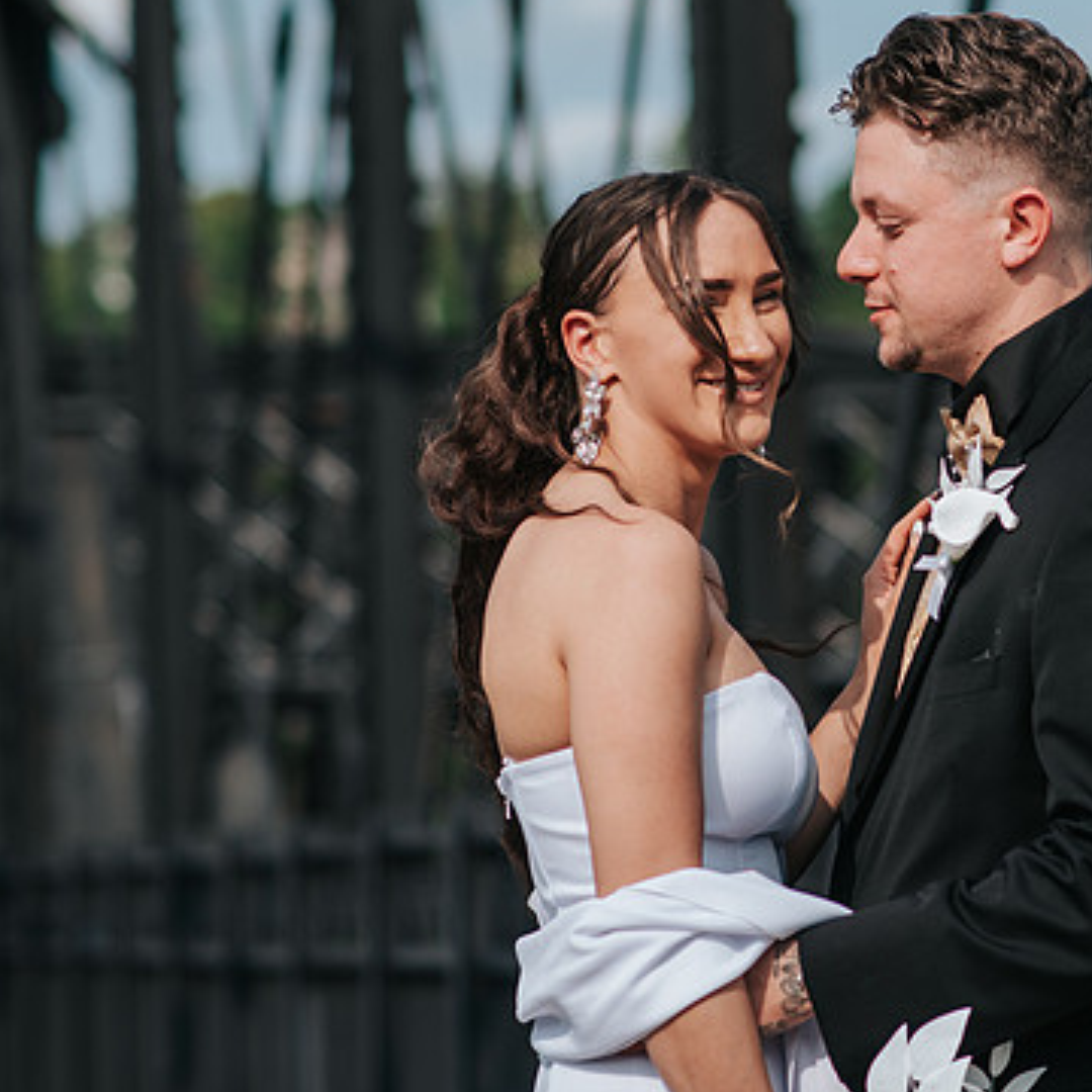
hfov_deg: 9.0
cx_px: 939
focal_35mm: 193
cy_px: 520
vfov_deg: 9.1
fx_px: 6888
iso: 100
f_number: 2.8
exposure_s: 1/2500
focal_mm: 85
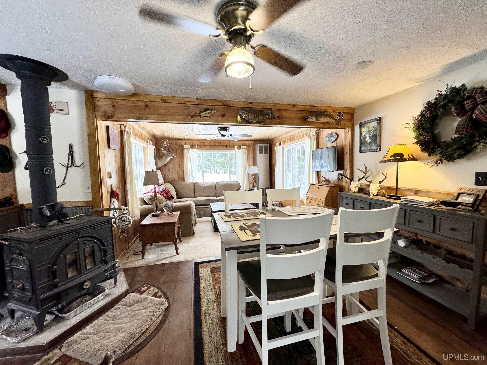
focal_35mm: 14
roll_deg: +0.7
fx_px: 197
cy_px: 182
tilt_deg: -5.3
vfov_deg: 85.7
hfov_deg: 102.1
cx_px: 244
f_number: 2.2
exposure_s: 1/99
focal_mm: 2.22
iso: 250
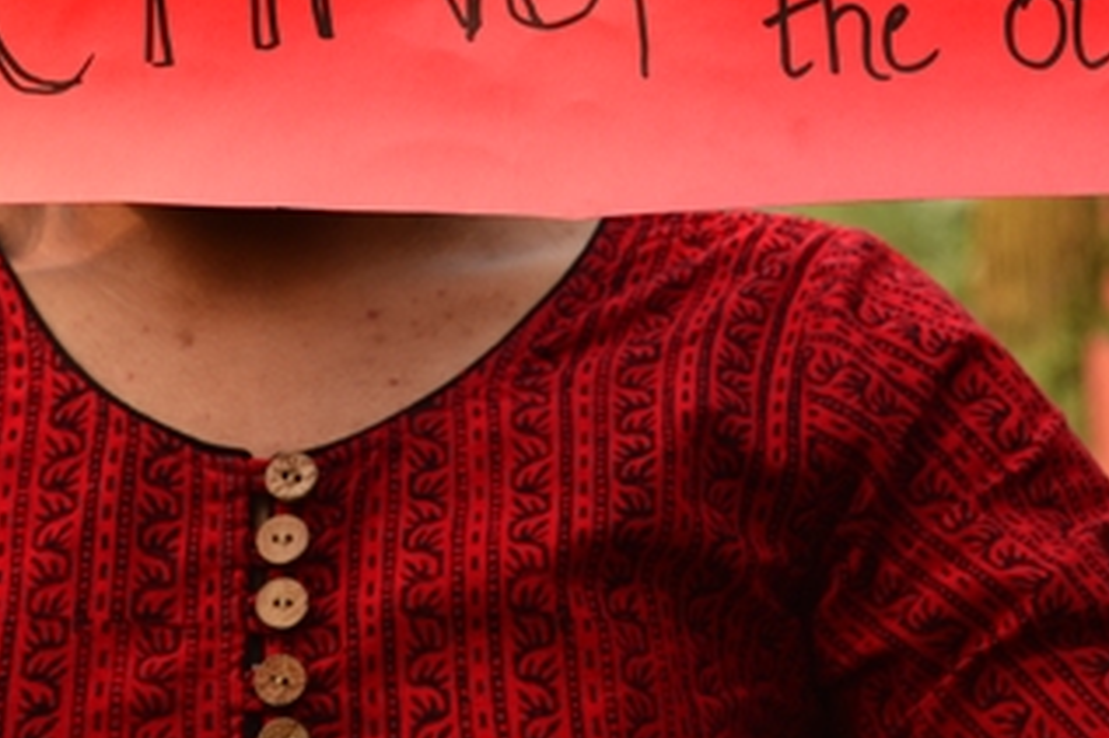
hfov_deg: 10.9
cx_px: 500
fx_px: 5819
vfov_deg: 7.2
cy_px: -96
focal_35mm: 189
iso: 100
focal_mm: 52
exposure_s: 1/250
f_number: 5
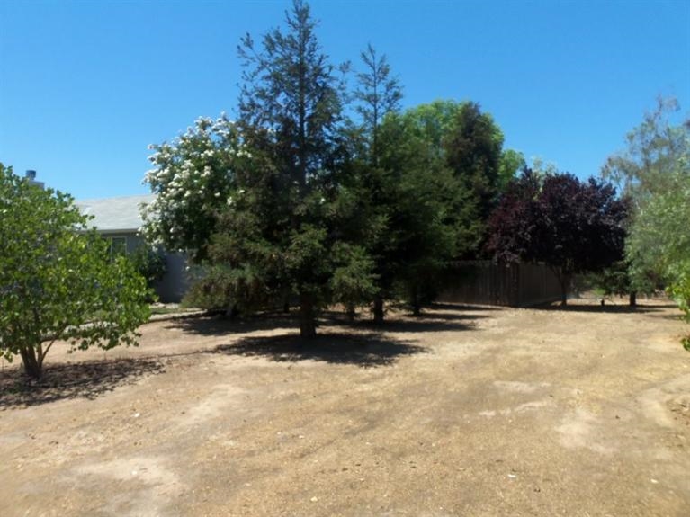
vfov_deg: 48.2
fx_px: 578
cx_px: 345
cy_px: 258
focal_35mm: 29
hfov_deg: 61.7
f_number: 8.6
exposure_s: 1/125
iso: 80
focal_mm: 5.2
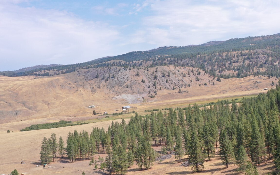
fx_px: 321
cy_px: 62
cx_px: 195
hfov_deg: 46.2
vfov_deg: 30.4
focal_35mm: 42
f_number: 5.6
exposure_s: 1/320
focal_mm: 10.26
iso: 100
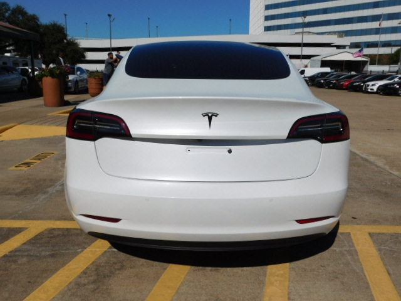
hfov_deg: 60.0
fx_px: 348
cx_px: 200
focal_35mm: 30
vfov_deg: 46.8
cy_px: 150
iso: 125
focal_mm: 5.3
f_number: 6.4
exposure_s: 1/1500
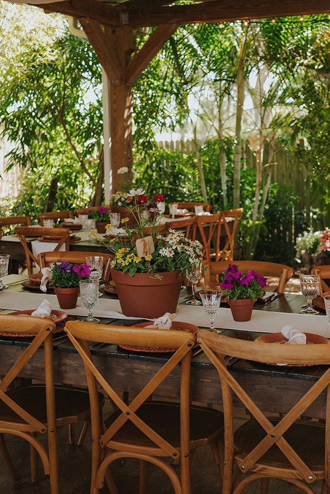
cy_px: 246
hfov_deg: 25.3
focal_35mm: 53
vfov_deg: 37.5
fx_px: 729
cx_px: 238
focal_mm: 35
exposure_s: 1/400
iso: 400
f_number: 2.8
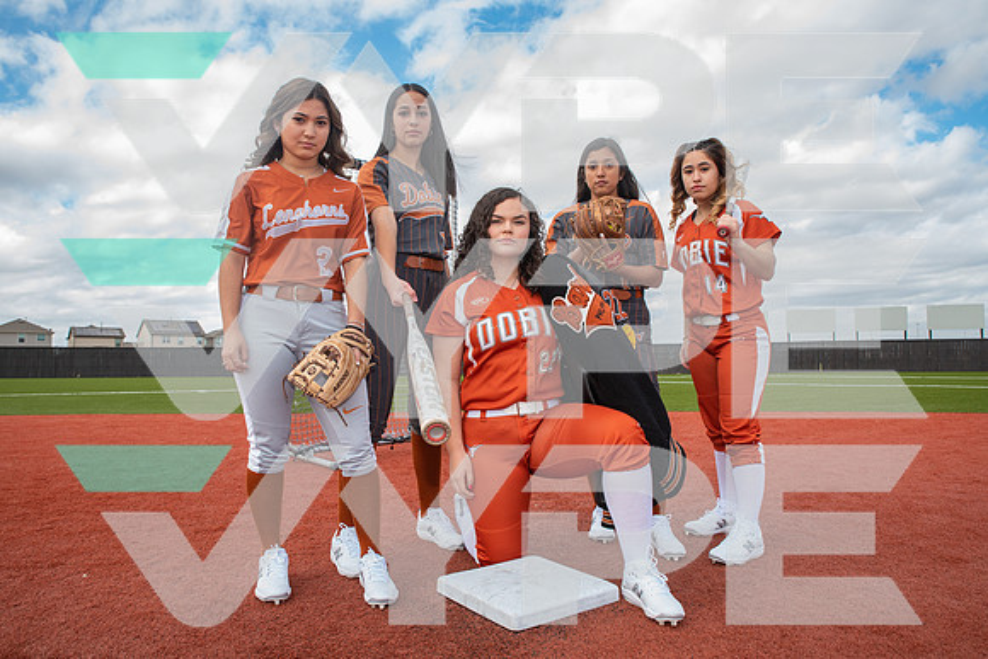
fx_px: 659
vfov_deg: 53.1
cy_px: 330
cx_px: 494
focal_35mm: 24
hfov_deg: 73.7
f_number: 7.1
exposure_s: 1/400
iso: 500
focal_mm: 24
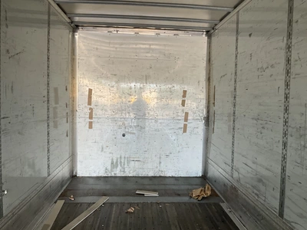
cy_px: 115
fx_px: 257
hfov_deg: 61.7
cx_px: 154
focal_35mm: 29
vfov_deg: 48.2
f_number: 1.8
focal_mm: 3
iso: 64
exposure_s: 1/88
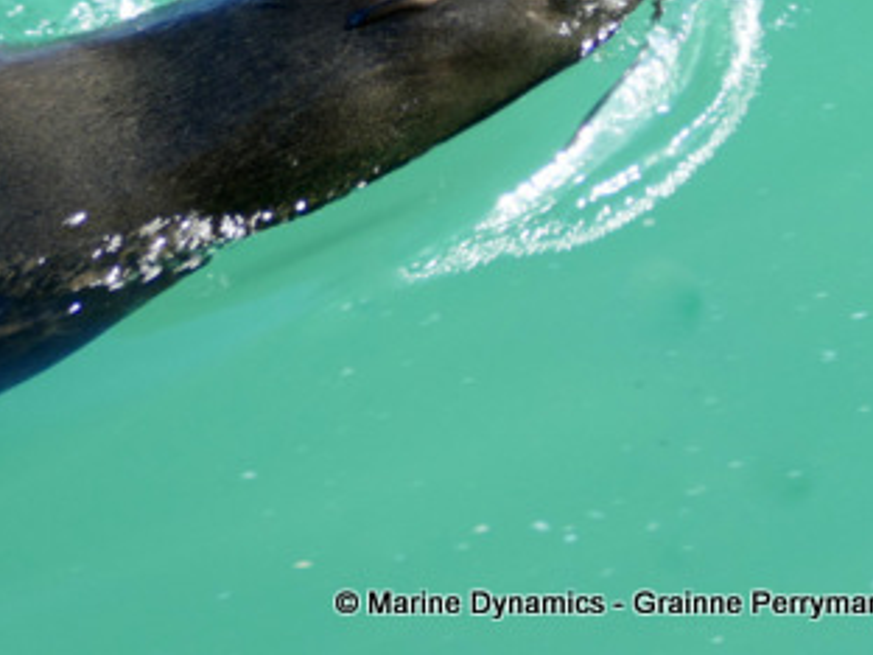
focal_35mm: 159
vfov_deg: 9.3
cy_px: 98
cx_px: 90
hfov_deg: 12.3
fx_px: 4010
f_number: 3.8
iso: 125
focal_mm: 31.44
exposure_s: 1/250
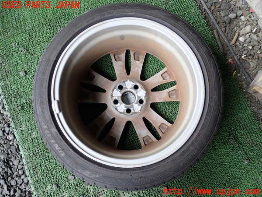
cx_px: 131
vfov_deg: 46.8
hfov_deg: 60.0
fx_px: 227
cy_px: 98
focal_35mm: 30
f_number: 2.3
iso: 200
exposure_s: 1/50
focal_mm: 5.4
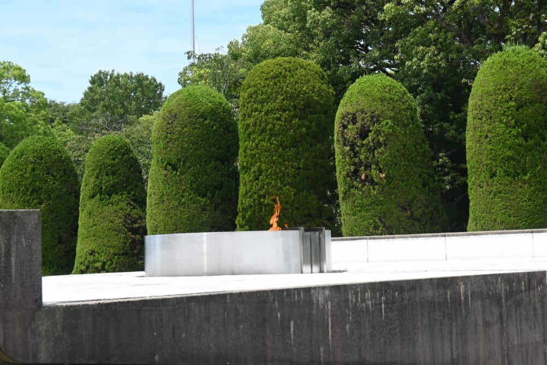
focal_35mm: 70
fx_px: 1071
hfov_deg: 28.6
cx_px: 274
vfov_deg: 19.3
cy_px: 182
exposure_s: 1/250
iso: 100
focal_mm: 47
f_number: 6
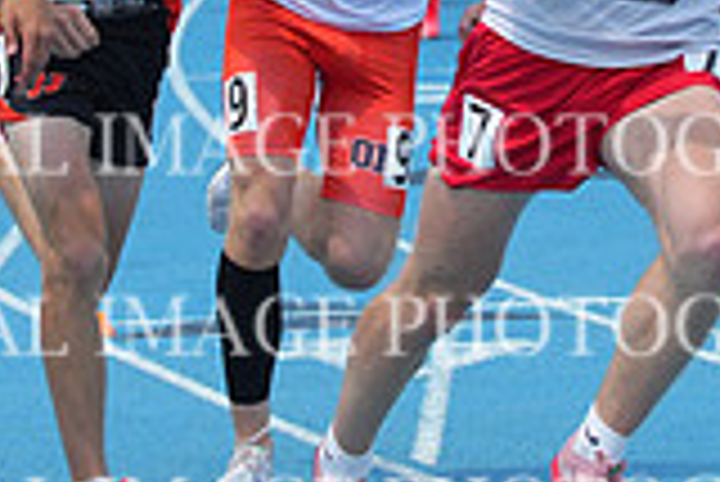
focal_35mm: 362
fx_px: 7246
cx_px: 360
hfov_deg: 5.7
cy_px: -128
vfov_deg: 3.8
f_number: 5.6
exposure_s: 1/2000
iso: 400
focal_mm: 100
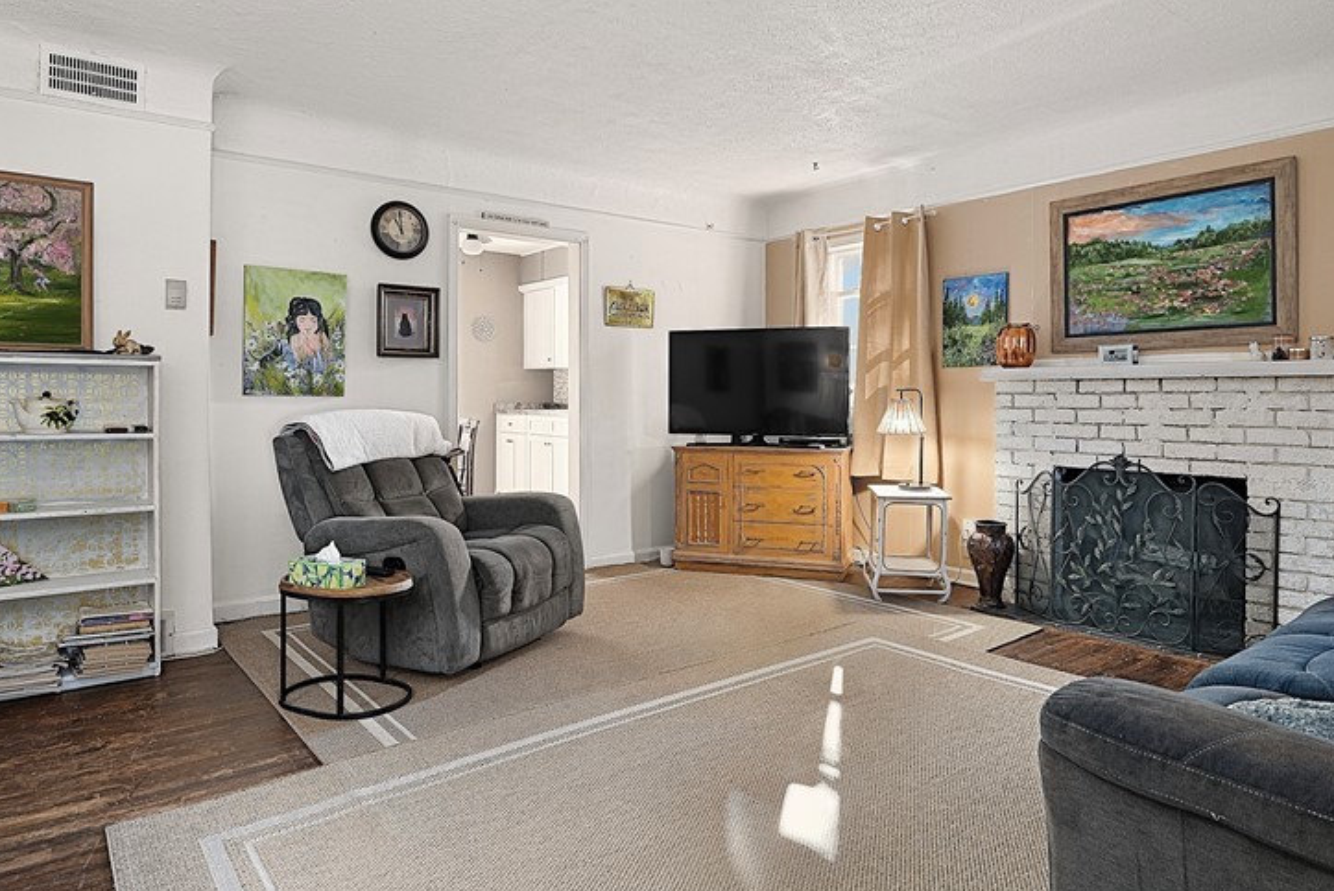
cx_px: 698
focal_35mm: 21
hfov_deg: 81.1
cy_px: 373
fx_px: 779
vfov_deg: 59.2
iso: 250
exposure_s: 1.6
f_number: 8
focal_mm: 14
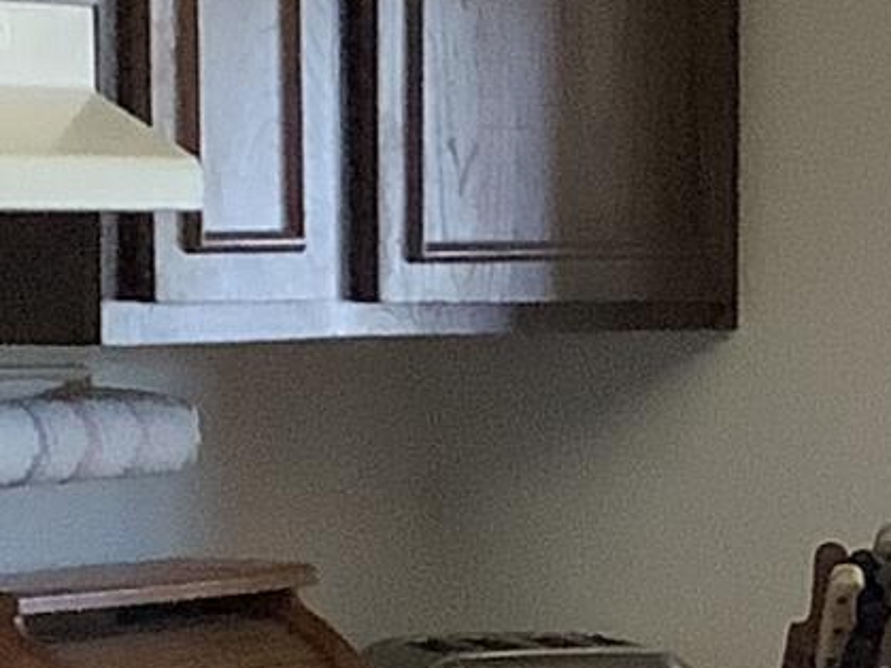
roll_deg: +0.4
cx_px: 1284
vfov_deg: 6.7
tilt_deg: -4.1
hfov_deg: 8.7
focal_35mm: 222
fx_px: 5713
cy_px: 540
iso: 320
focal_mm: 3.3
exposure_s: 1/60
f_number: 2.4
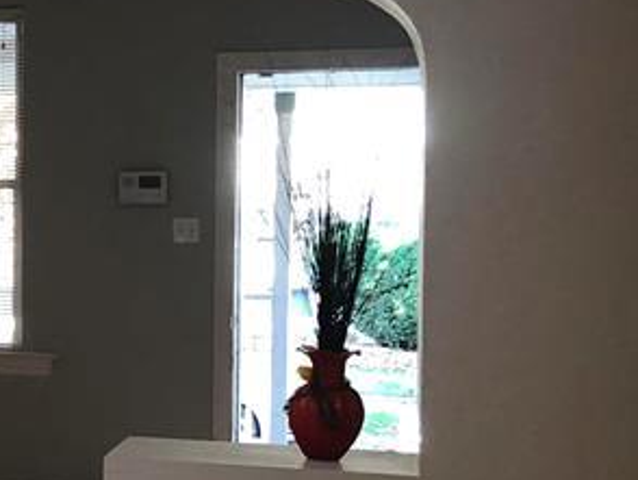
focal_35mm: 101
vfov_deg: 14.7
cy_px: 248
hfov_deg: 17.0
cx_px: -399
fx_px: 1863
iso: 40
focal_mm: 3.99
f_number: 1.8
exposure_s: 1/30
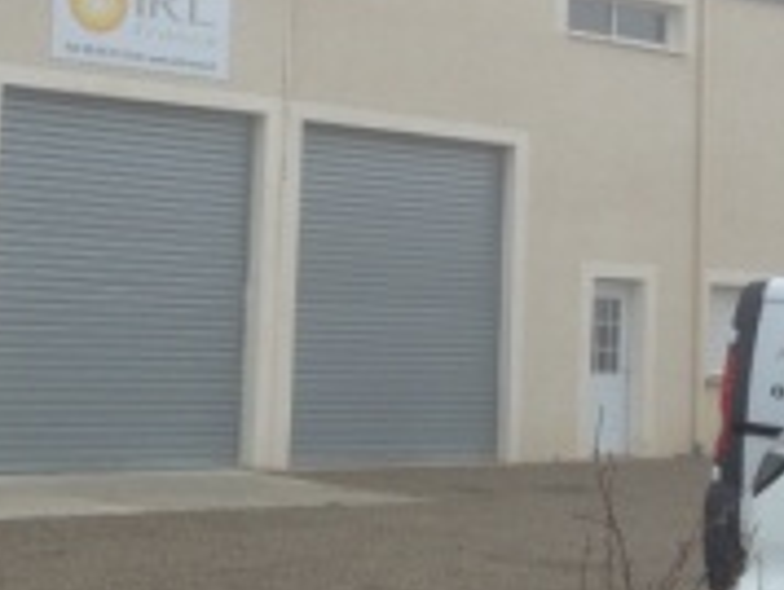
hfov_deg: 22.2
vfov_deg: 16.7
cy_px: 154
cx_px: 388
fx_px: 1996
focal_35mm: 88
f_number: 2.4
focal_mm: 4.28
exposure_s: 1/120
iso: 64
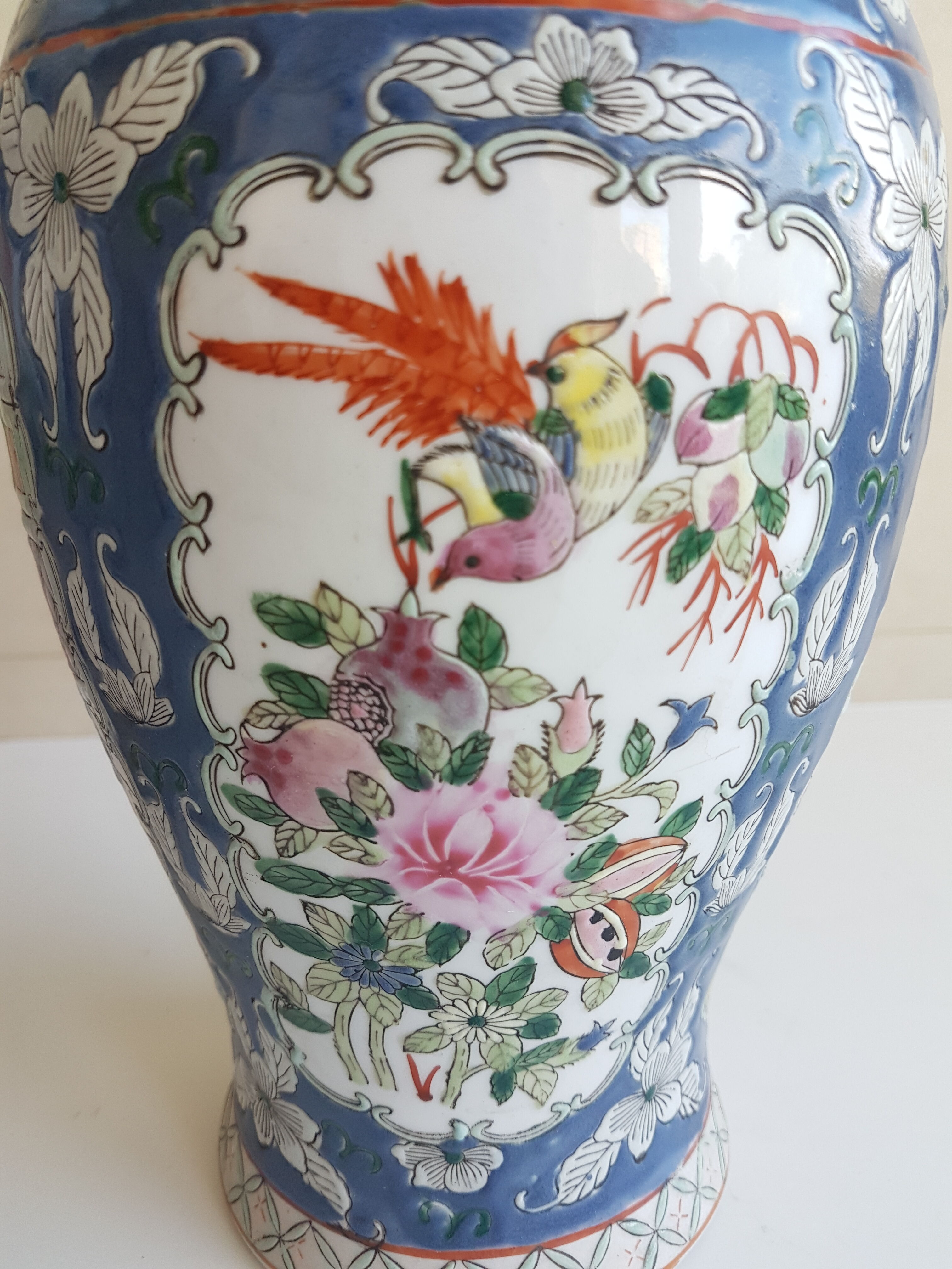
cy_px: 634
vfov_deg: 67.3
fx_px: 953
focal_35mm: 26
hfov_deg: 53.1
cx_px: 476
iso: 64
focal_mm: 4.2
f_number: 1.7
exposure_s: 1/100
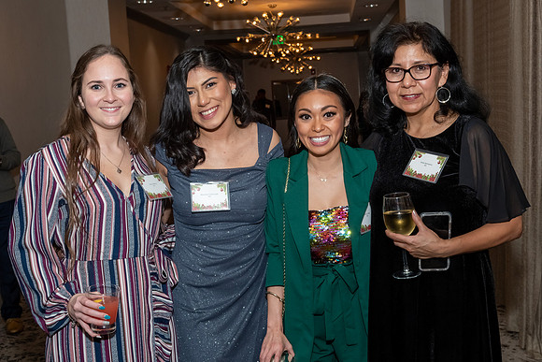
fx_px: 723
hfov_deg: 41.1
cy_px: 176
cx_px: 276
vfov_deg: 28.1
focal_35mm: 48
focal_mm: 30
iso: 500
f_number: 6.3
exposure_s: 1/250
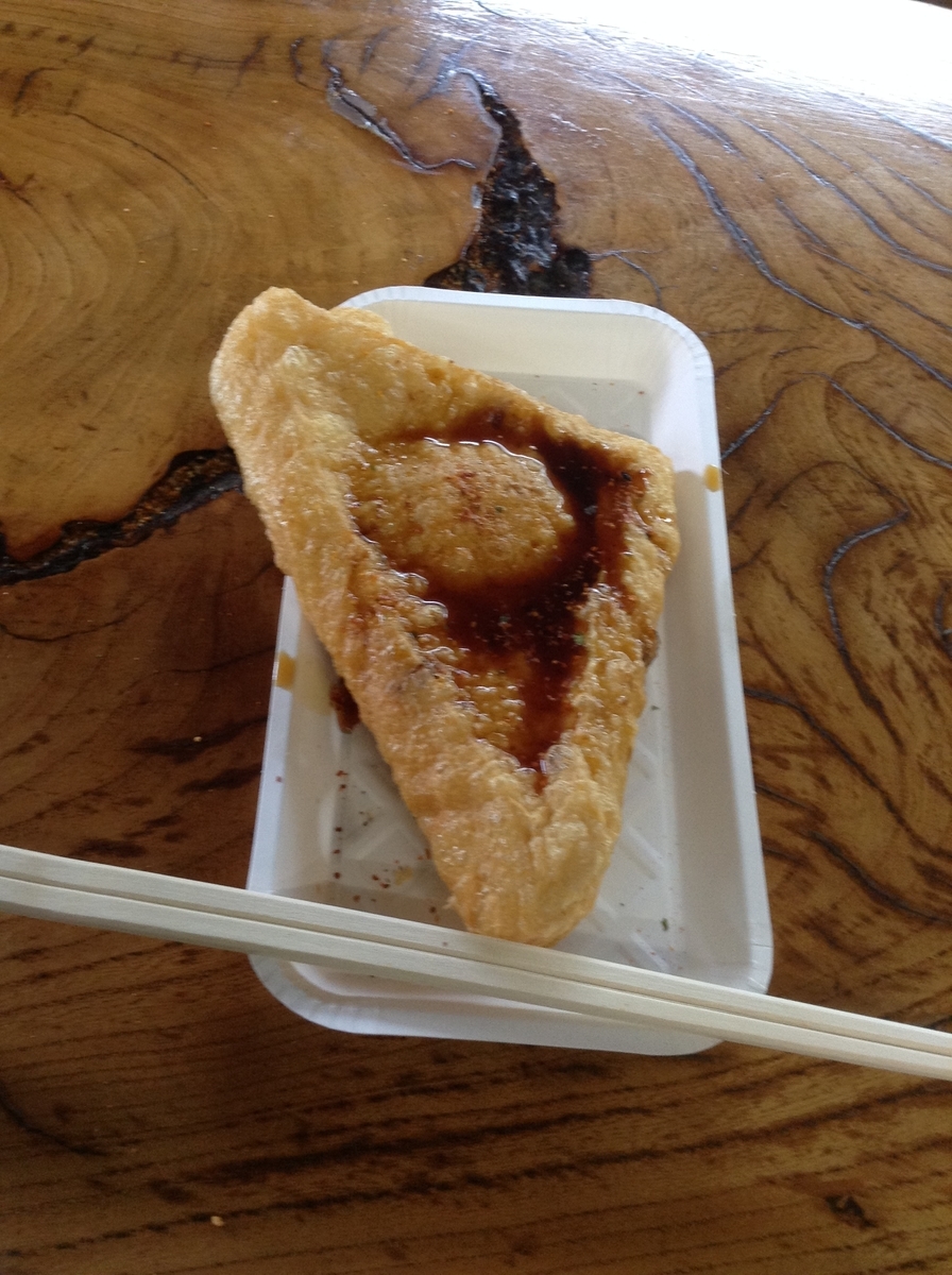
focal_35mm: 33
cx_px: 476
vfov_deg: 55.4
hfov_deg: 42.8
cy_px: 638
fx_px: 1214
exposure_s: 1/24
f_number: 2.4
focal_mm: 3.3
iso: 80
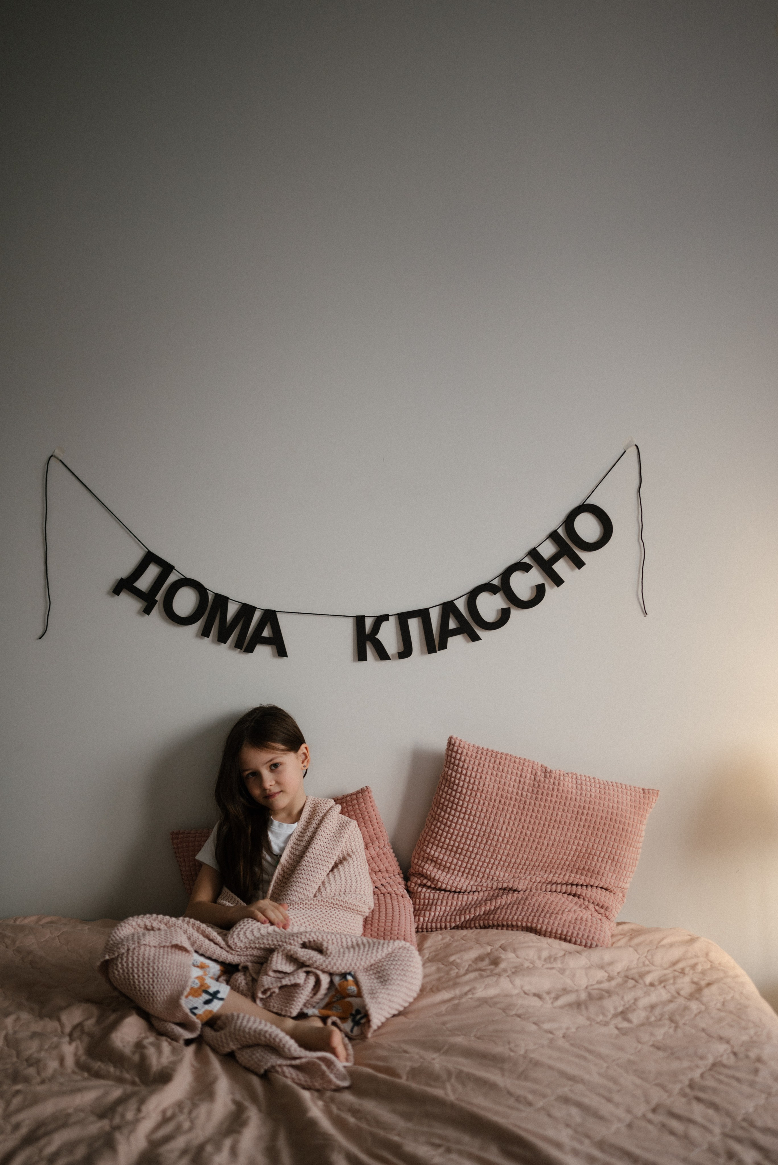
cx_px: 389
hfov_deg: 37.9
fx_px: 1133
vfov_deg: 54.4
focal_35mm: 35
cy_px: 582
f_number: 1.8
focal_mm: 35
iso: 200
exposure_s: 1/250
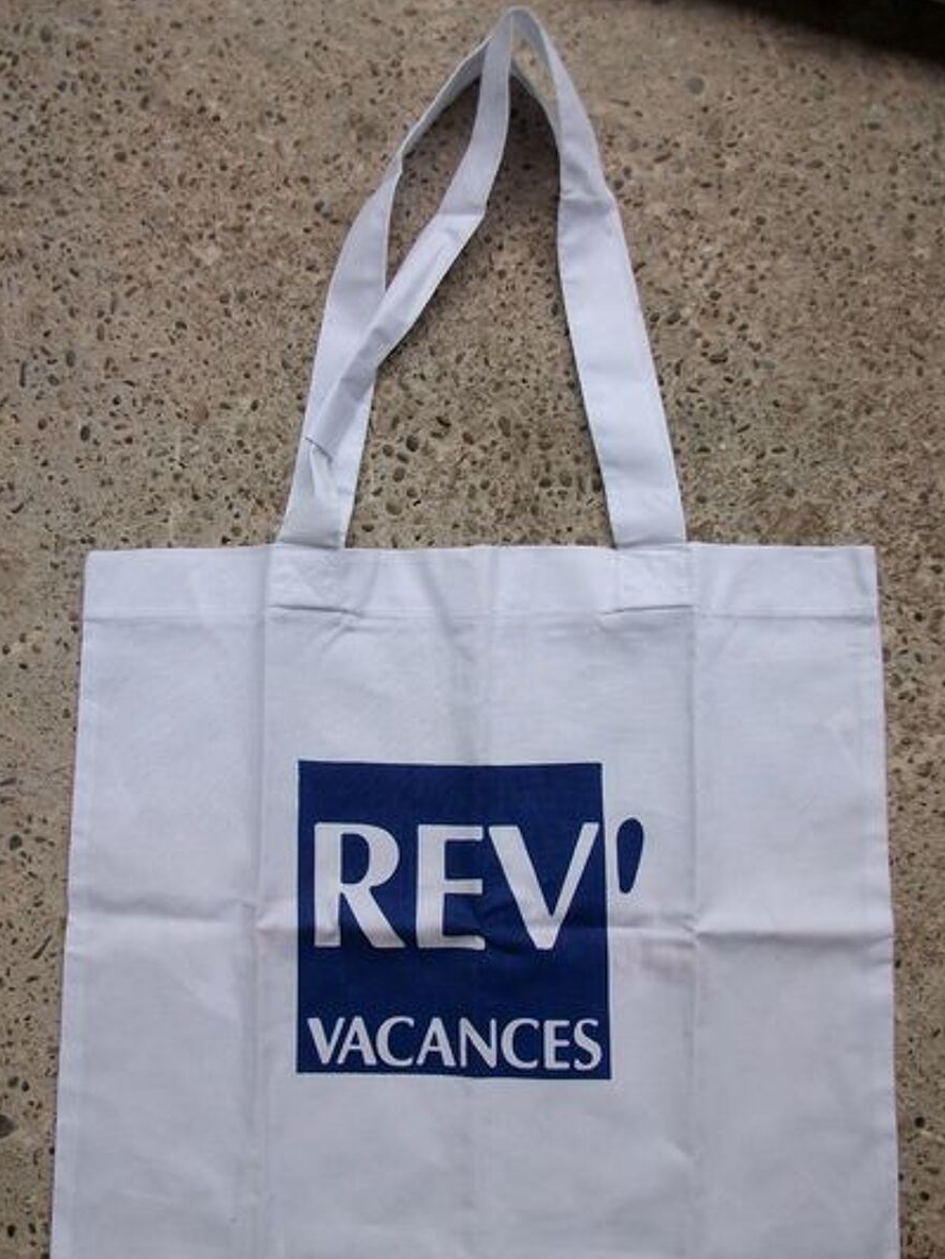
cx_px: 475
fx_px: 1310
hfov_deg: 39.7
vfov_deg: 51.3
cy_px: 690
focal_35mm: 36
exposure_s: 1/423
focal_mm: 5.7
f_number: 2.9
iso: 80
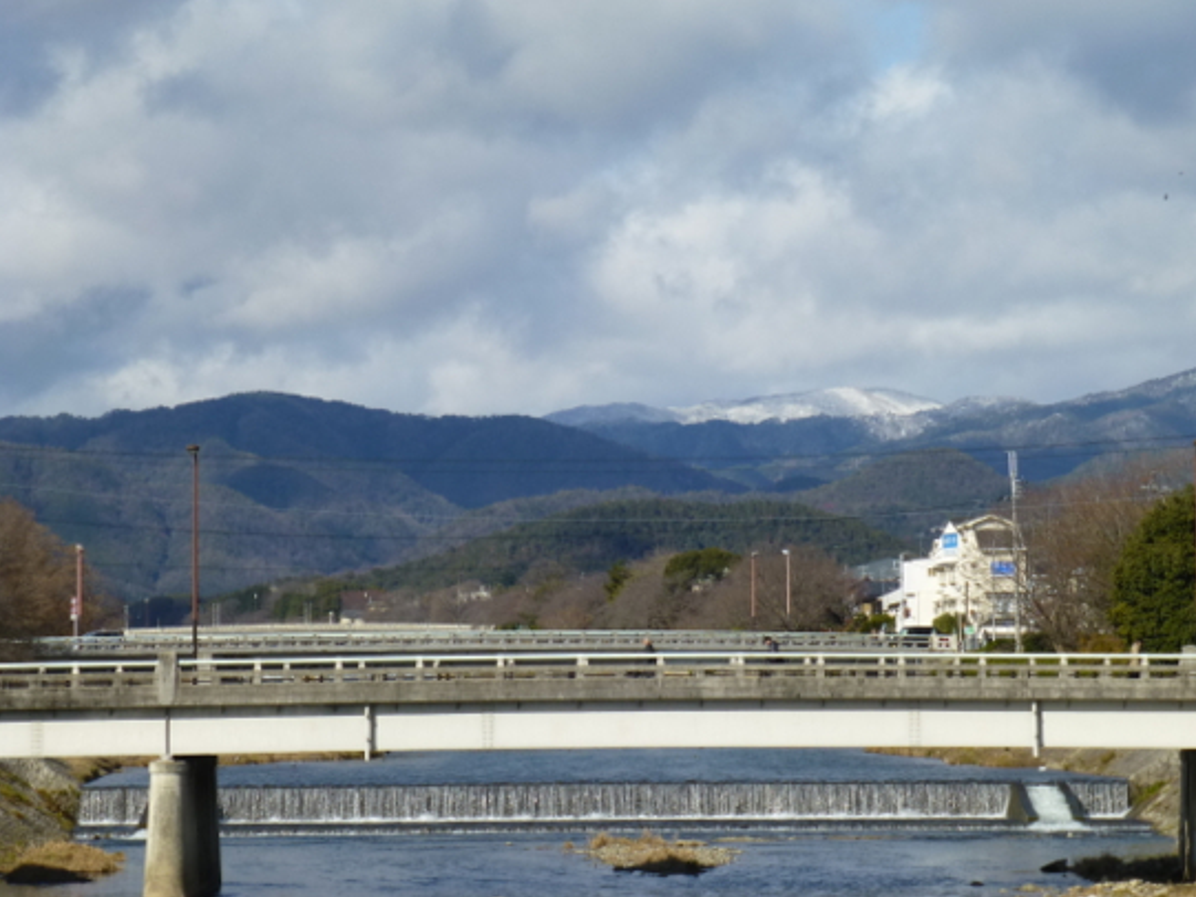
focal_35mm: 152
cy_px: 413
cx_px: 659
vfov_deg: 9.8
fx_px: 5253
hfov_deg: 13.0
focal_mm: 24.4
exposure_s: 1/800
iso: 100
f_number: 5.4
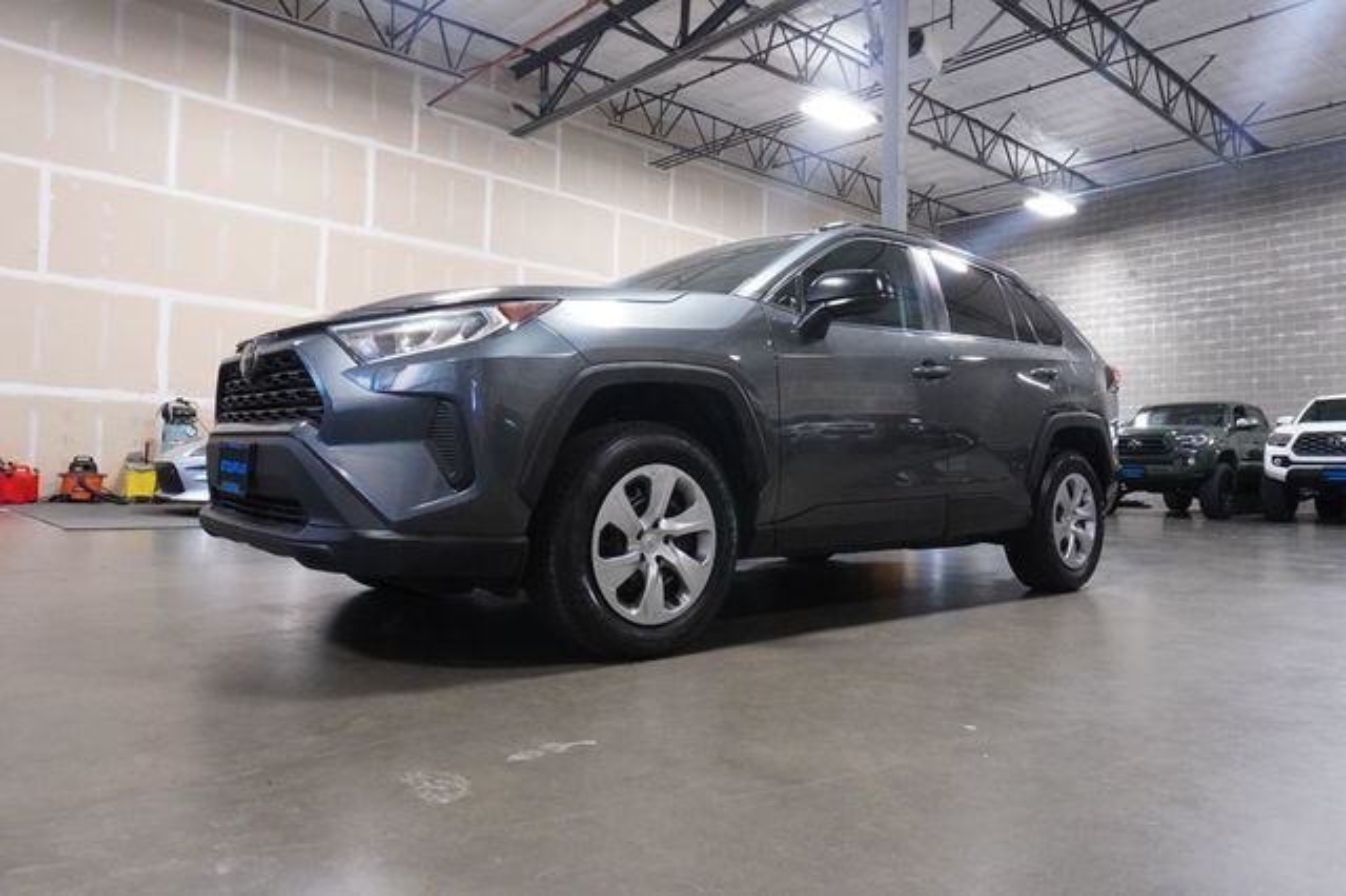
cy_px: 448
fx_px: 897
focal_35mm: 24
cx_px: 673
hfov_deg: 73.8
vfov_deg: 53.1
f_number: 10
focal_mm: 16
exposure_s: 1/30
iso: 5000
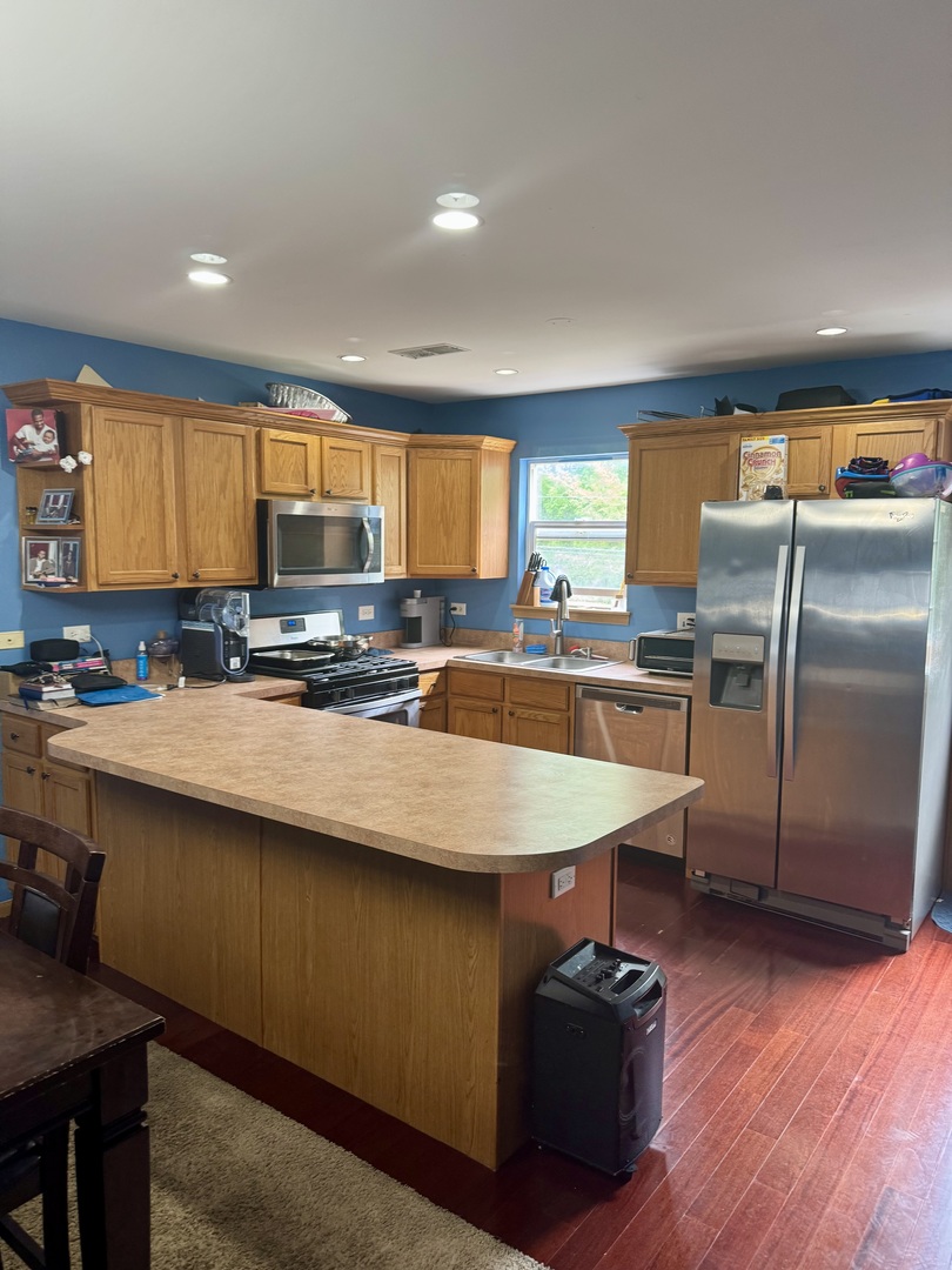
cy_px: 635
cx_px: 476
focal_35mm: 24
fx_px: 880
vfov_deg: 71.6
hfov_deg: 56.8
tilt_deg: -6.7
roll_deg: -0.9
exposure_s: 1/60
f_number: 1.78
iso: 200
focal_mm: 6.76
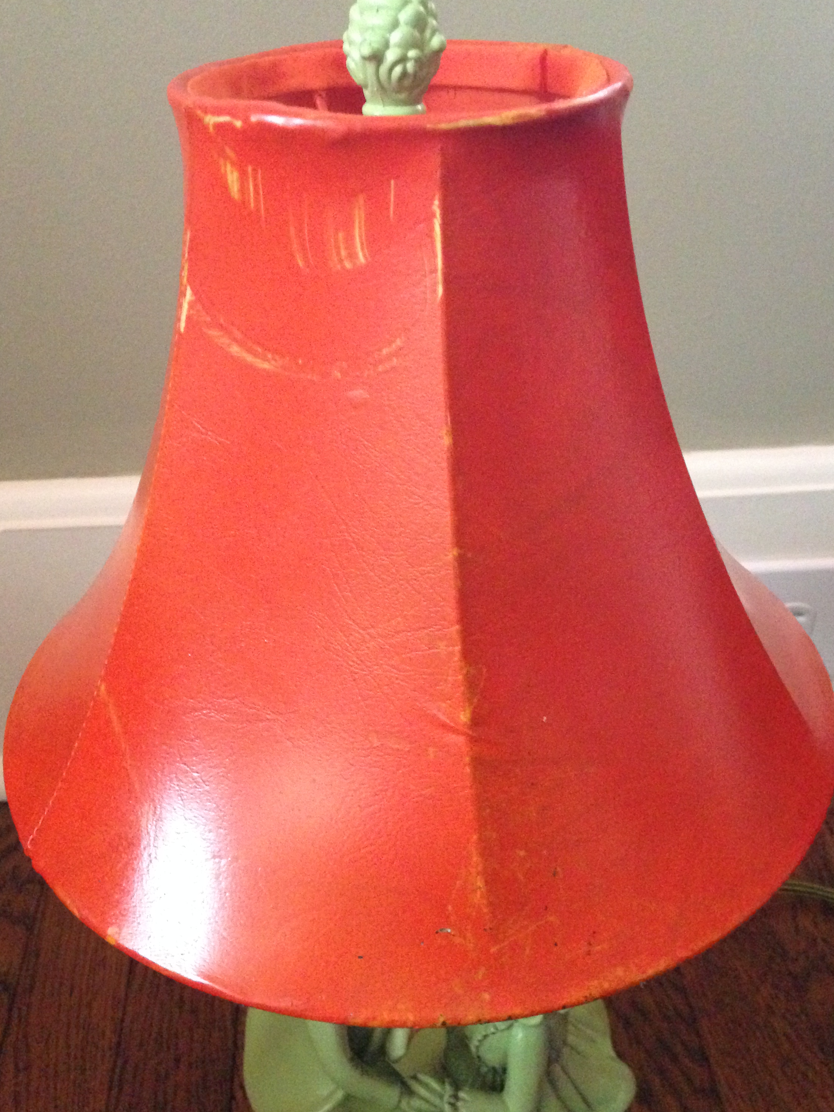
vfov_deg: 51.3
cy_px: 520
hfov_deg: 39.7
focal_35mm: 36
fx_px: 1156
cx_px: 423
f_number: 2.4
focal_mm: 4.12
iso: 800
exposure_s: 1/15
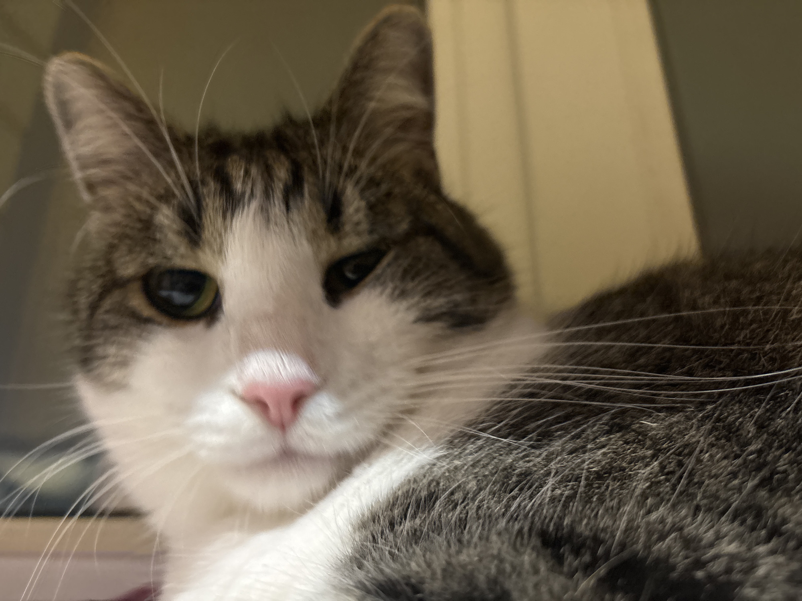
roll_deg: +0.4
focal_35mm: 26
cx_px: 401
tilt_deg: +21.5
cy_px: 300
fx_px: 602
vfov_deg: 53.1
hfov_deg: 67.3
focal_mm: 5.96
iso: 640
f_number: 1.6
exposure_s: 1/33
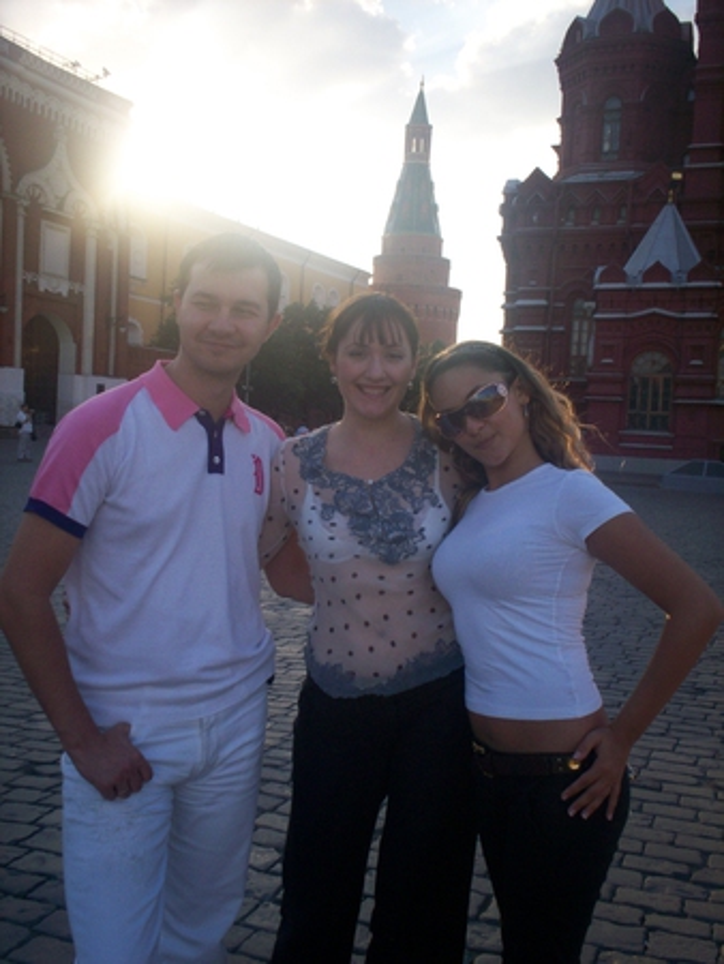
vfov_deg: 51.3
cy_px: 482
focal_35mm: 36
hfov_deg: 39.7
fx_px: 1003
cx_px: 362
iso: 100
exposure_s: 1/228
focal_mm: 6
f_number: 4.5
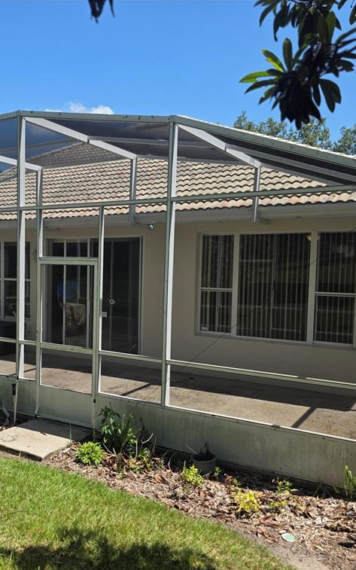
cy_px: 288
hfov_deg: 37.3
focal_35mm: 33
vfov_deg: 58.1
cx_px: 85
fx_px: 512
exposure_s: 1/3559
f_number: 1.7
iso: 80
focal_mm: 6.3
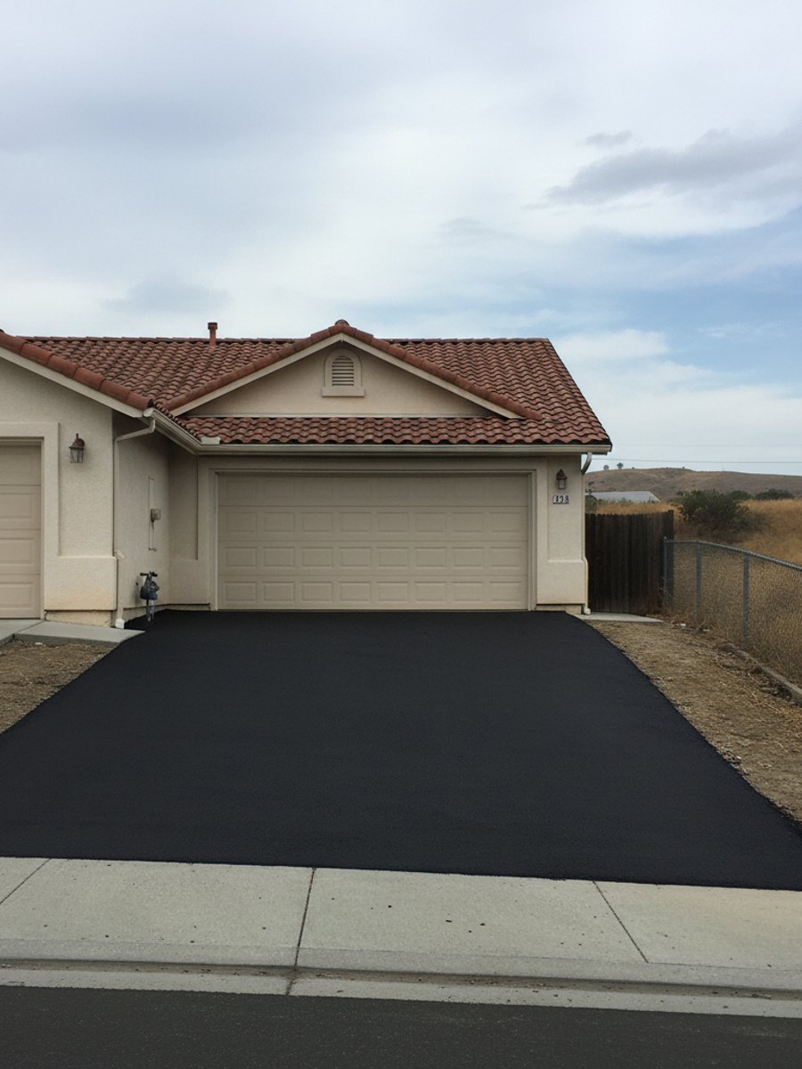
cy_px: 534
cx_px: 401
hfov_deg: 56.8
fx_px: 741
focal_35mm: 24
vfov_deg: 71.6
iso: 696
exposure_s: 1/1650
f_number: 1.78
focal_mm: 6.8
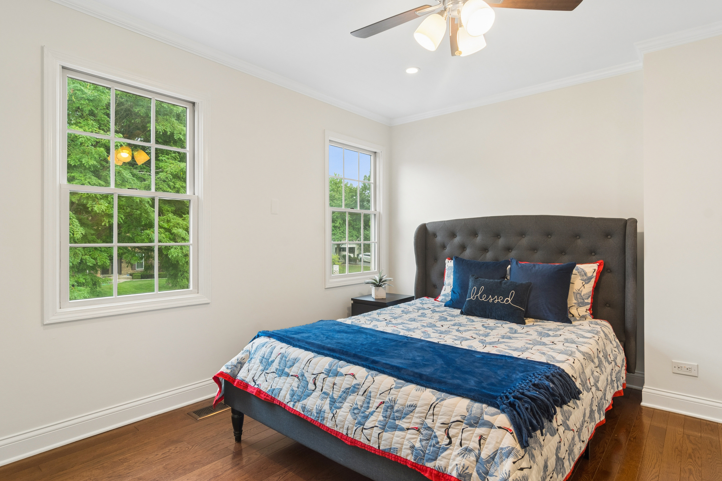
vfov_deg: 67.4
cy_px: 240
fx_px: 361
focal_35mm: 18
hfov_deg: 90.0
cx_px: 361
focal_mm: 12
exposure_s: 1/6
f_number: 8
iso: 200
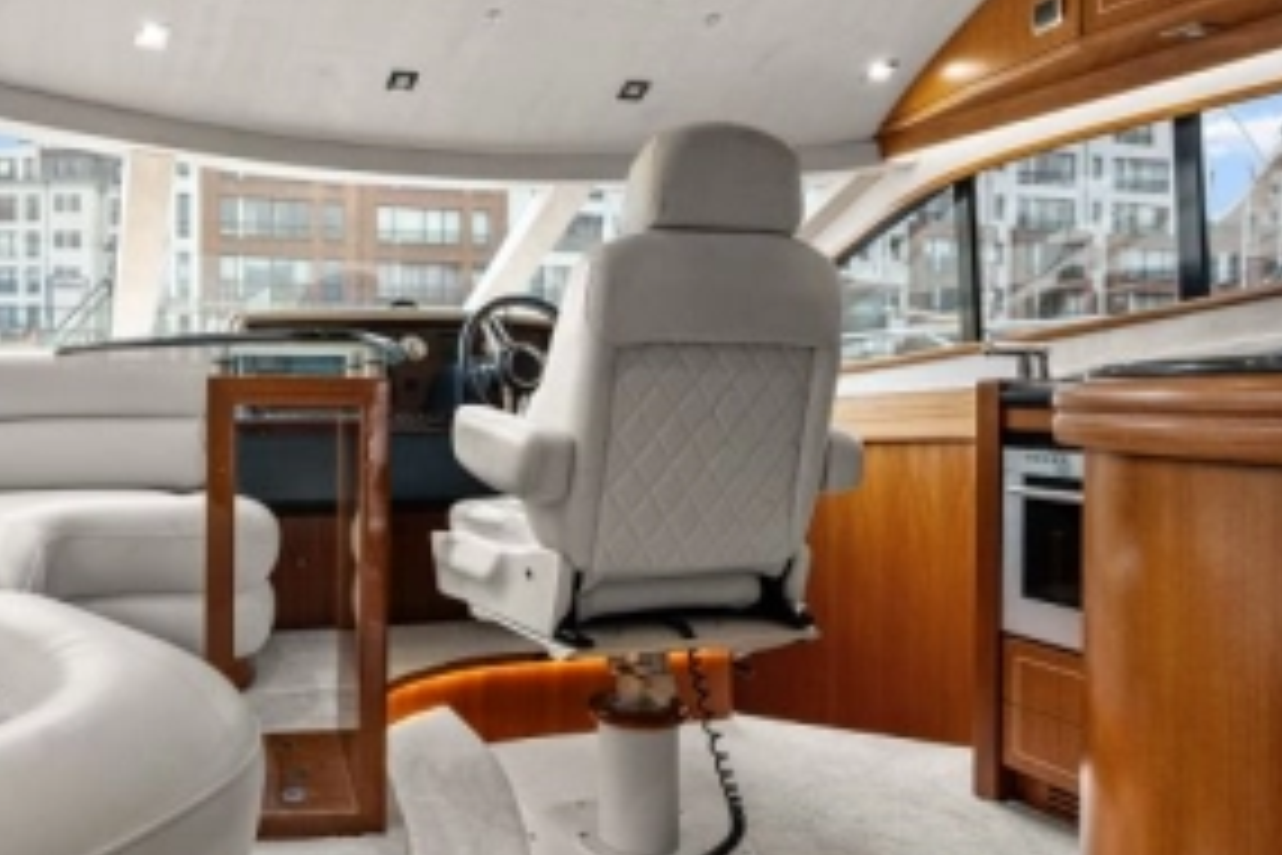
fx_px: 961
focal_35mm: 27
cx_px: 369
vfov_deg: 47.8
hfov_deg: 64.5
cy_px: 380
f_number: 6.3
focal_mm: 14
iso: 1250
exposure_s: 1/125
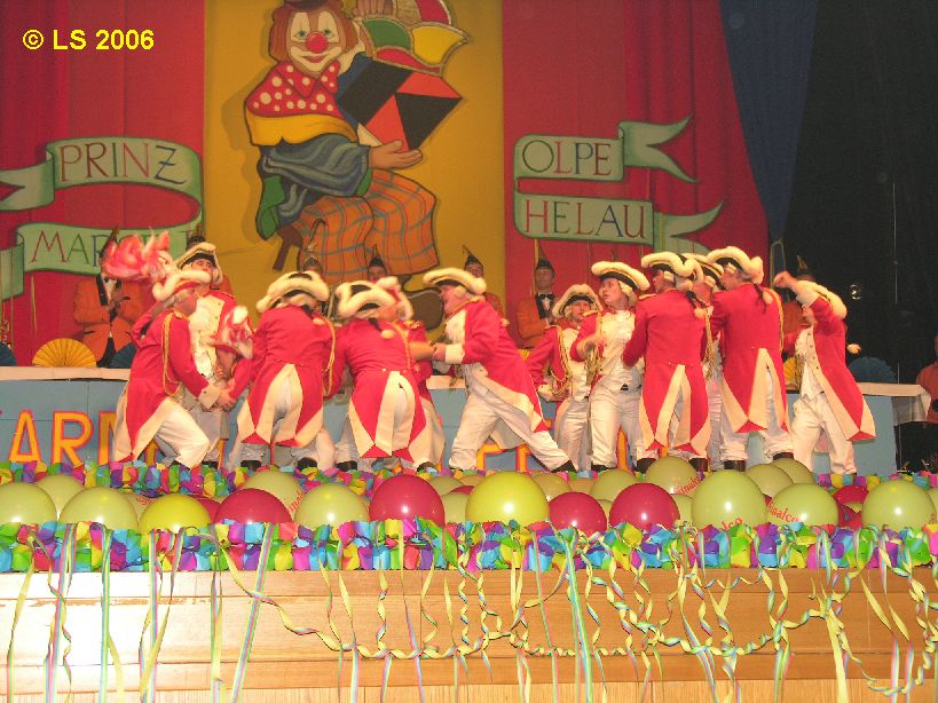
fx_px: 1734
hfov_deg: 30.3
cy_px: 352
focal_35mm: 64
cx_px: 469
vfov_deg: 22.9
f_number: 3.2
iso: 100
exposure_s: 1/30
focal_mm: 16.4
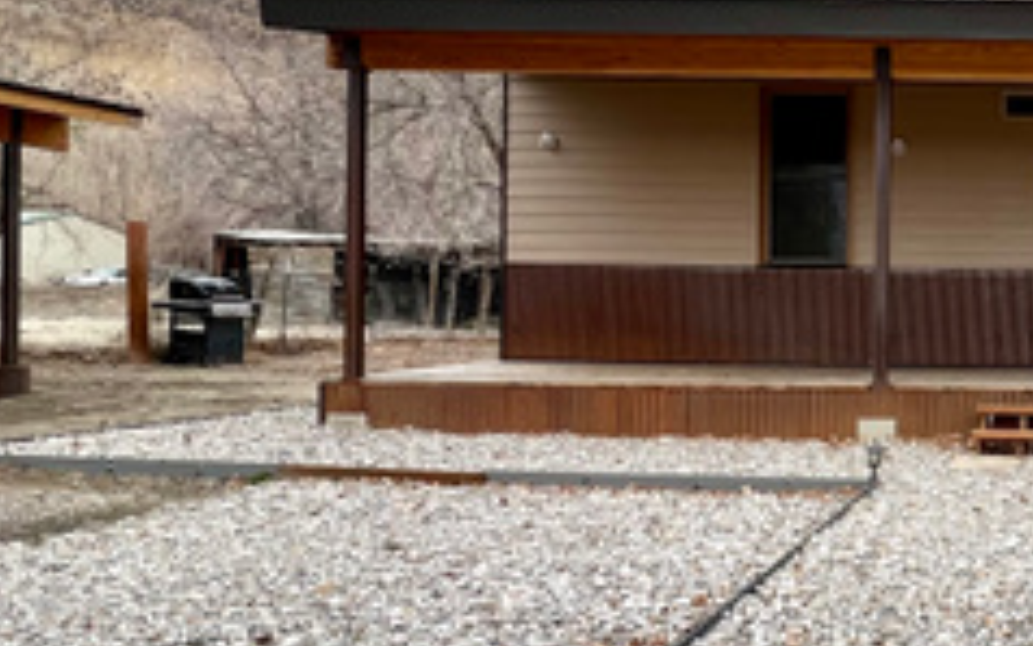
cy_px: 330
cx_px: 1124
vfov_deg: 34.5
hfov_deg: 42.2
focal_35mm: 37
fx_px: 1042
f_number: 1.8
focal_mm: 1.57
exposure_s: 1/737
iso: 32
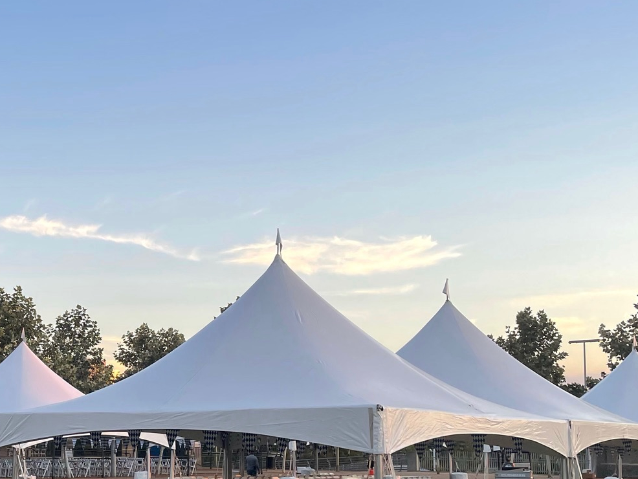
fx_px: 996
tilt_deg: +4.5
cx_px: 63
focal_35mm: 54
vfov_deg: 26.6
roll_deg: +0.2
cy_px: 373
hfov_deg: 33.6
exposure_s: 1/255
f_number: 1.6
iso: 32
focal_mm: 4.2
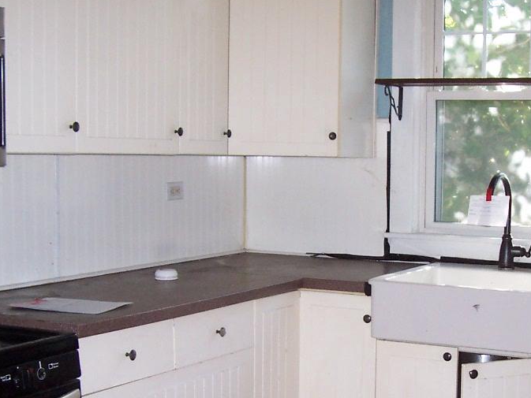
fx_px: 1013
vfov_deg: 22.1
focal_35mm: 66
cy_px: 273
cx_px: 395
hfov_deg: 29.0
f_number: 2.8
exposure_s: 1/60
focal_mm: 5.6
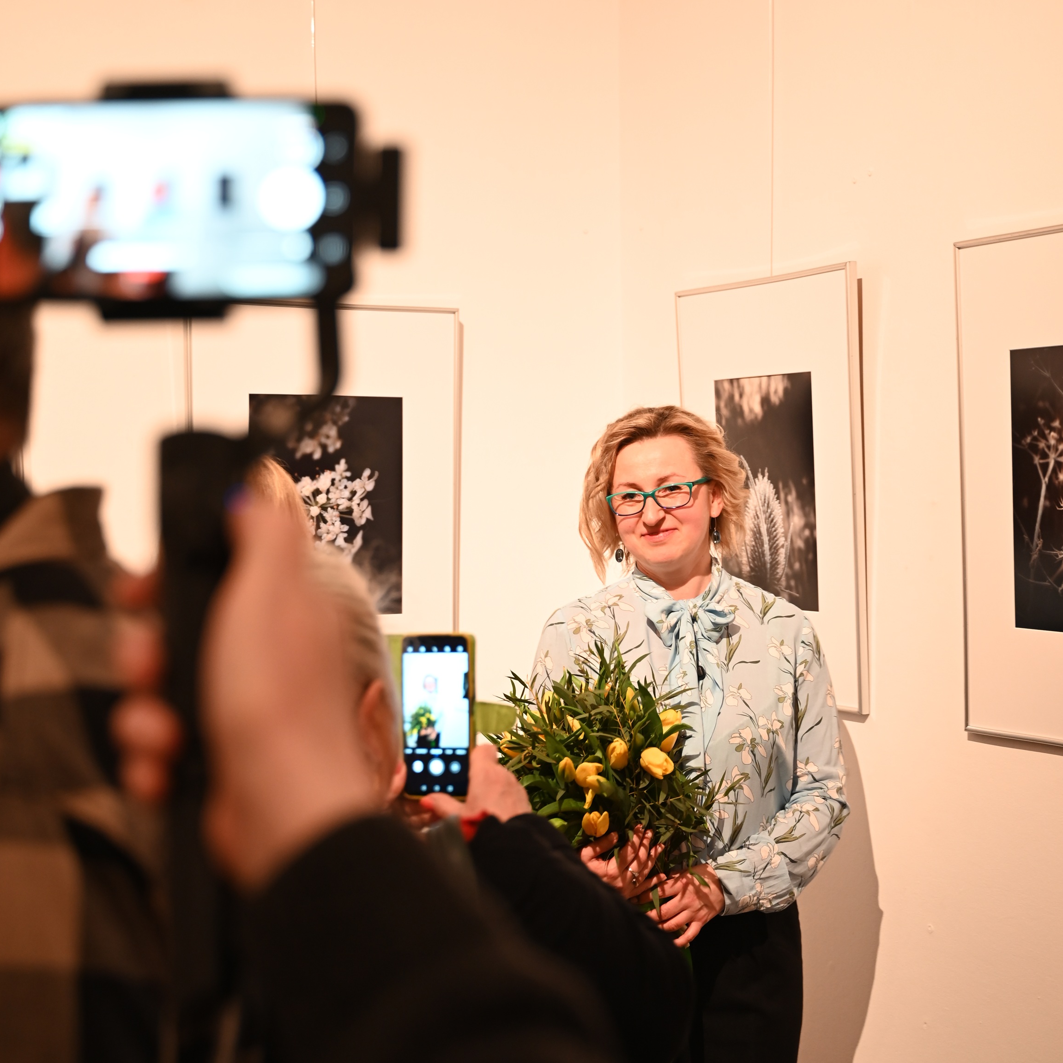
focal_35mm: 53
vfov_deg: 32.0
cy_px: 705
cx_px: 531
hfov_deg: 32.2
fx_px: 1841
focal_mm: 41
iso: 1100
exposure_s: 1/50
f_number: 2.8
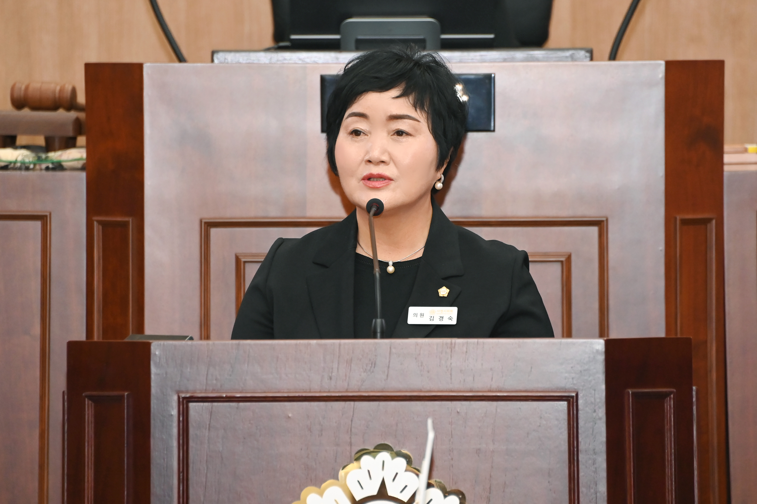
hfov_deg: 6.9
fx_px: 6308
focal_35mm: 300
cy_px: 252
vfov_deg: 4.6
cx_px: 378
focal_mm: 300
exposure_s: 1/200
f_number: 6.3
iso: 4000
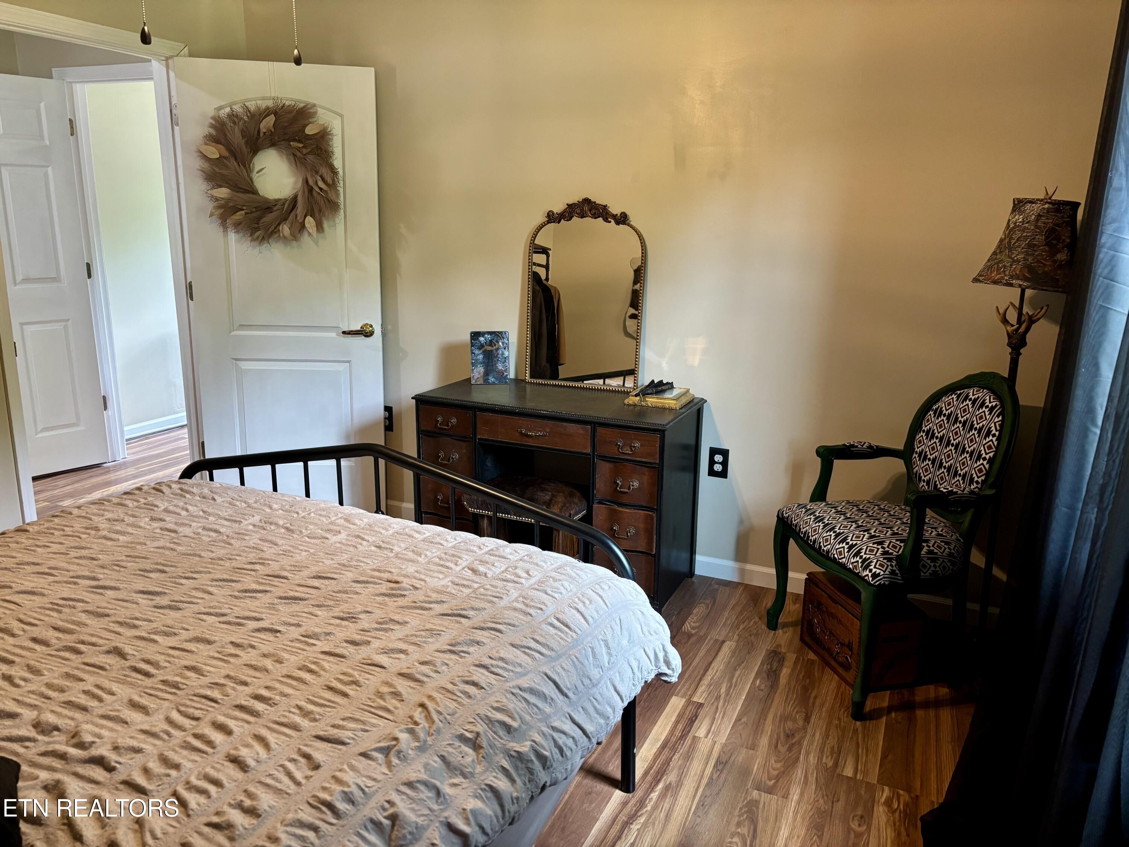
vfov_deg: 53.1
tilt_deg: -14.4
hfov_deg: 67.3
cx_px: 564
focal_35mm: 26
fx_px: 848
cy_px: 424
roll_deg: -0.9
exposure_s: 1/60
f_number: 1.6
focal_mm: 5.96
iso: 250
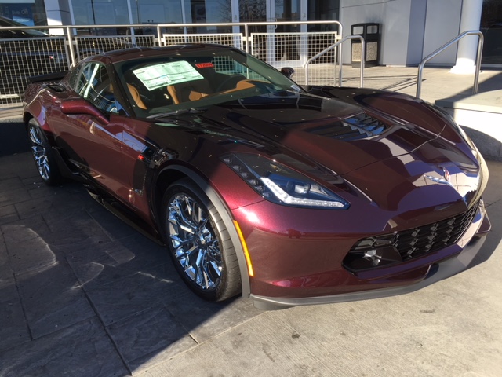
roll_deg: +2.6
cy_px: 188
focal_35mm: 29
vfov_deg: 48.2
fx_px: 421
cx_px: 251
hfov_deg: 61.7
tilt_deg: -18.1
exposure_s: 1/363
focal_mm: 4.15
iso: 25
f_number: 2.2
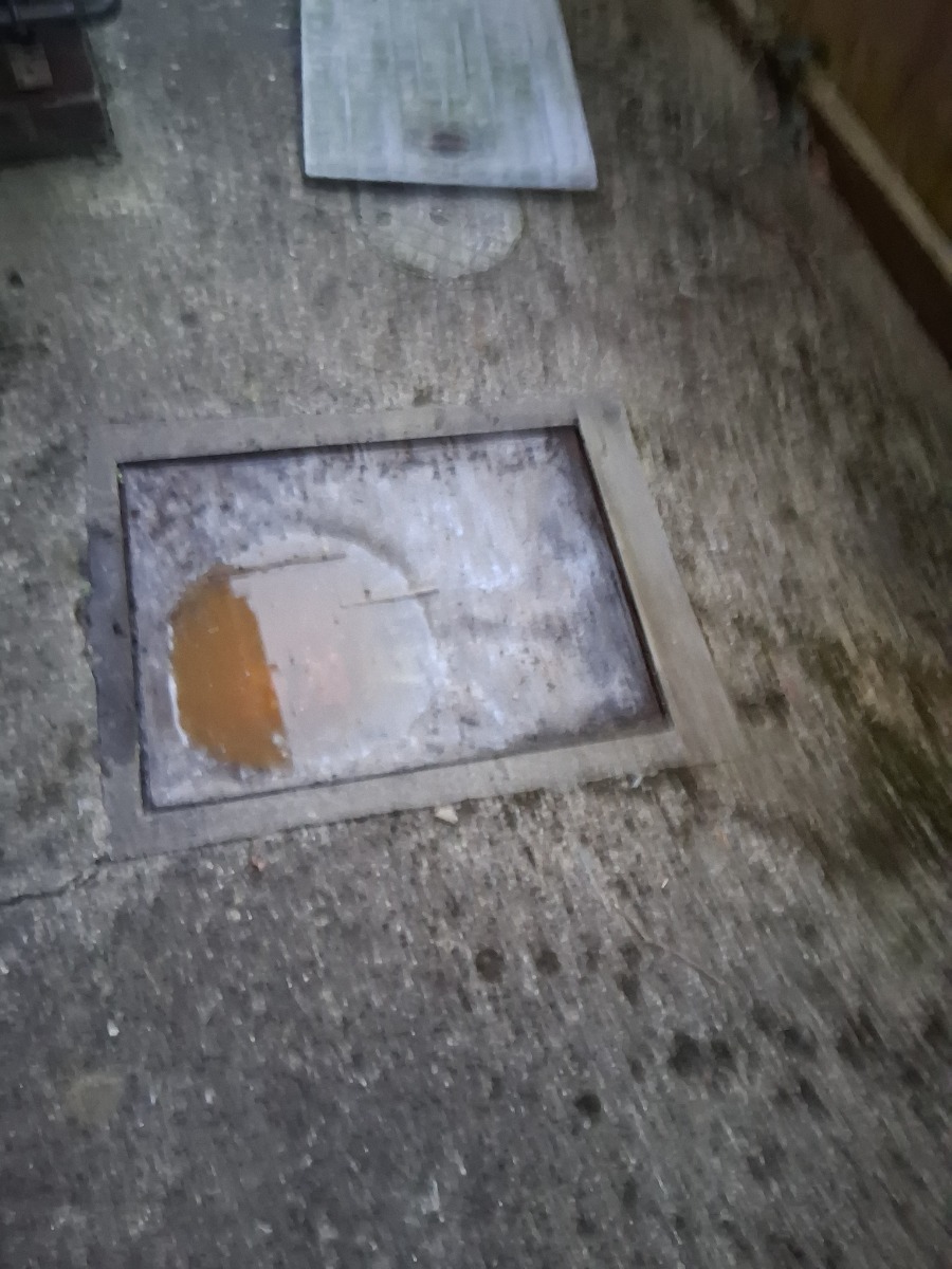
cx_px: 476
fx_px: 953
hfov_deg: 53.1
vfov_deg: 67.3
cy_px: 634
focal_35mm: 26
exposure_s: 1/25
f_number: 1.8
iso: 1000
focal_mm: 3.98
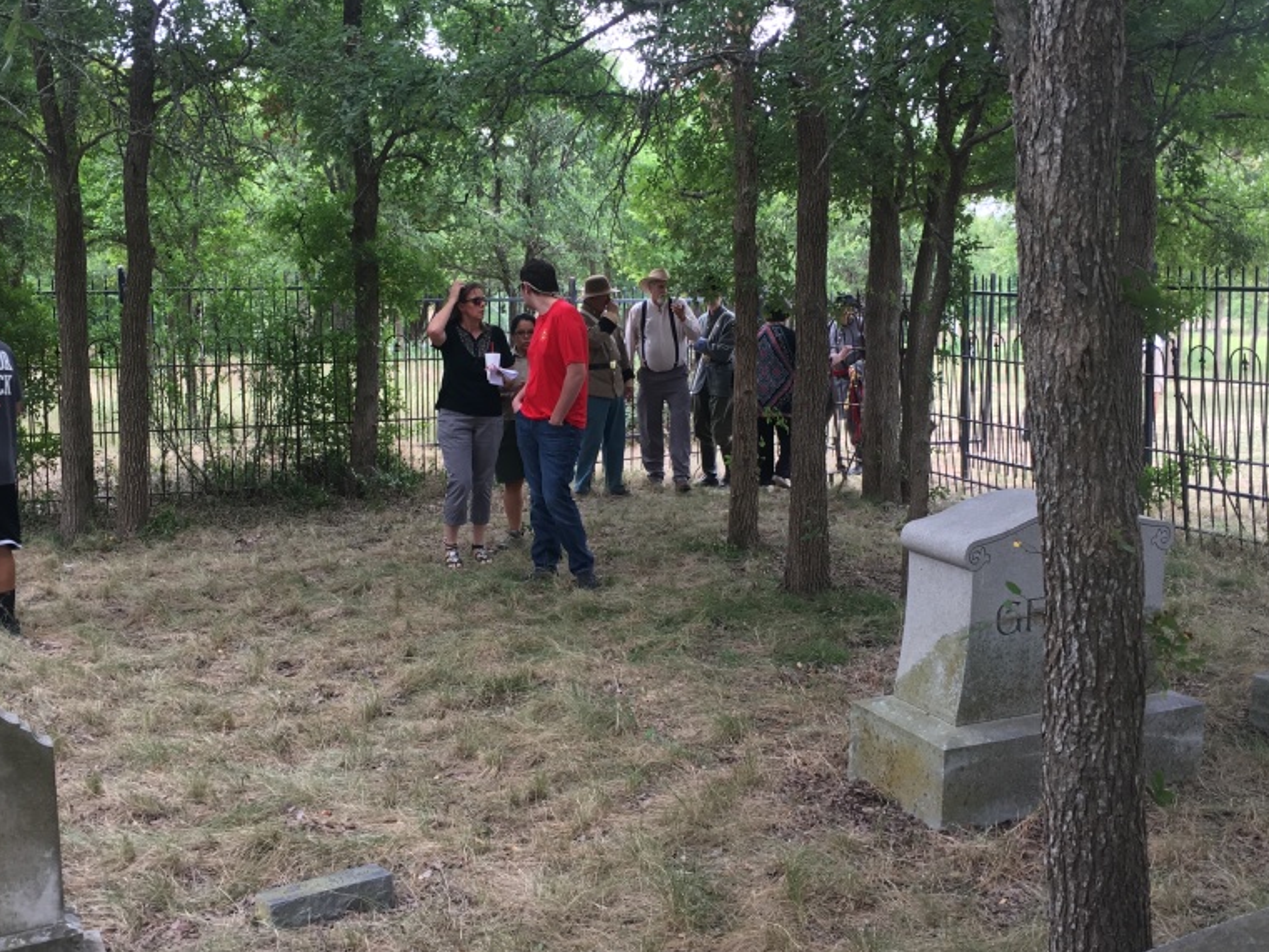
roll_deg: -0.7
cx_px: 597
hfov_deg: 47.8
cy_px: 450
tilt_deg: -8.5
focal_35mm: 39
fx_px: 1430
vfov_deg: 36.8
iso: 32
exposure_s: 1/60
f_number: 2.2
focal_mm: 4.15
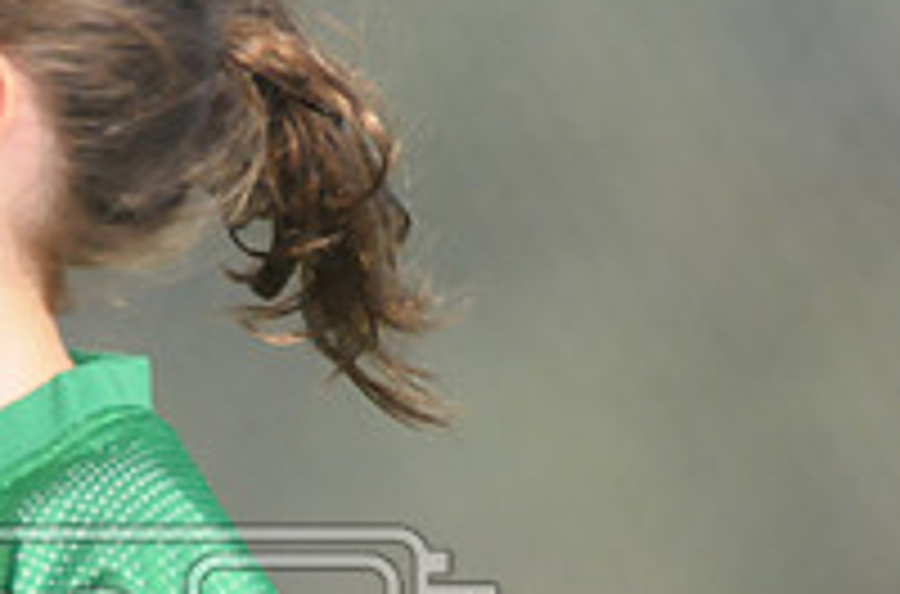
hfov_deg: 1.2
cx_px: -68
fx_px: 43463
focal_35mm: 1744
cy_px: 695
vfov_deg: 0.8
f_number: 4
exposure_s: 1/8000
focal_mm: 400
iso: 1600
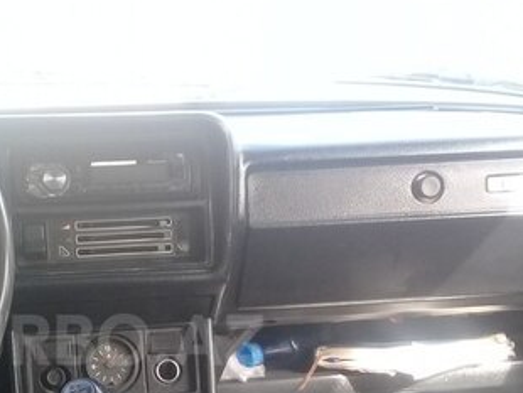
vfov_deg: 21.9
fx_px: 998
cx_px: 91
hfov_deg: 28.6
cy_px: 340
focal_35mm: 66
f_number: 2.2
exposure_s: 1/50
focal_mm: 3.3
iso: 64
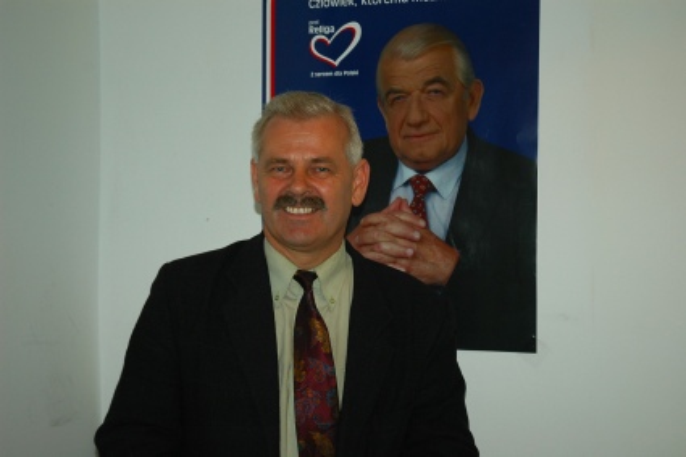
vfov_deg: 22.6
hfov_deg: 33.4
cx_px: 343
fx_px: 1143
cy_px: 228
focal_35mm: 60
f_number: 4.5
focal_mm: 40
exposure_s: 1/60
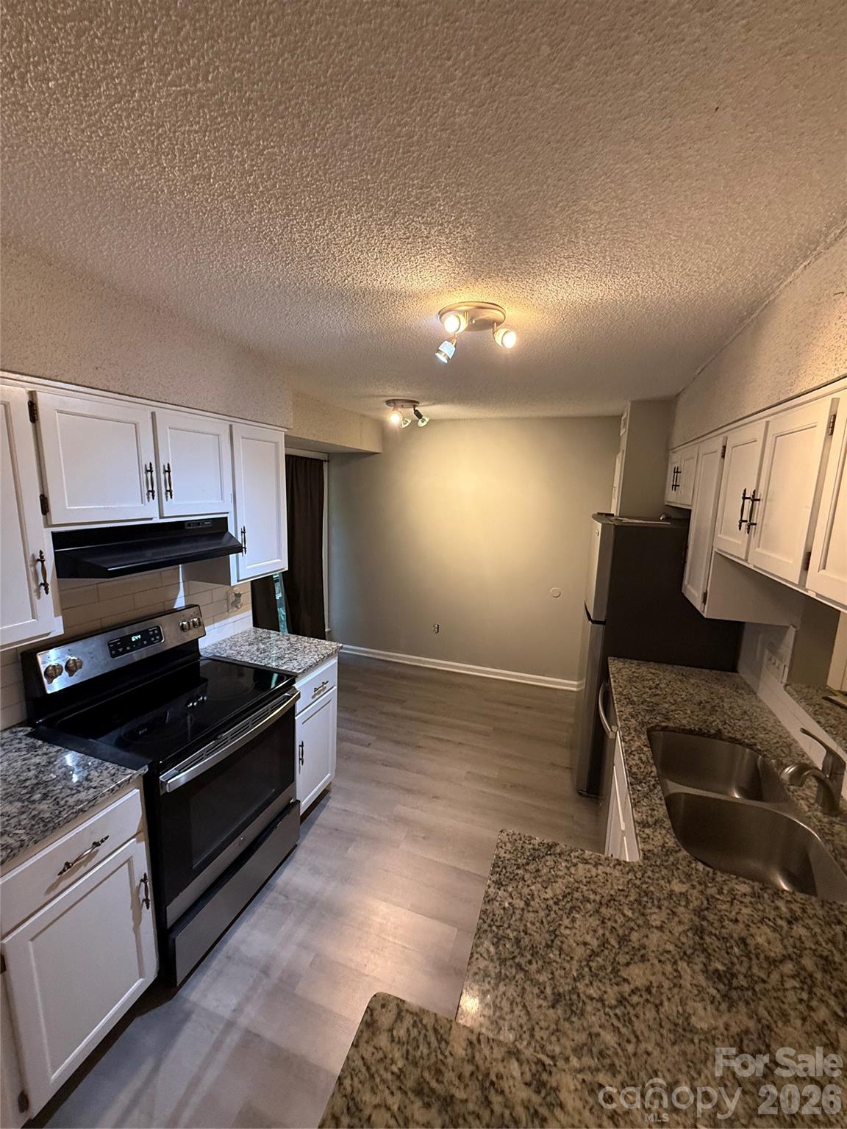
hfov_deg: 85.7
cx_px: 424
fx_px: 457
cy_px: 564
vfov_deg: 102.1
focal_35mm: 14
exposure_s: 1/60
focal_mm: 2.22
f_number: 2.2
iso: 250
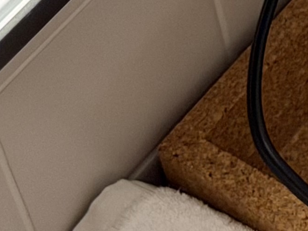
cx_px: 779
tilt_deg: -48.8
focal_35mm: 292
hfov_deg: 6.4
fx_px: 2598
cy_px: -249
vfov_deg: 5.0
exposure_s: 1/225
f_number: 1.78
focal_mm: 6.76
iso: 200
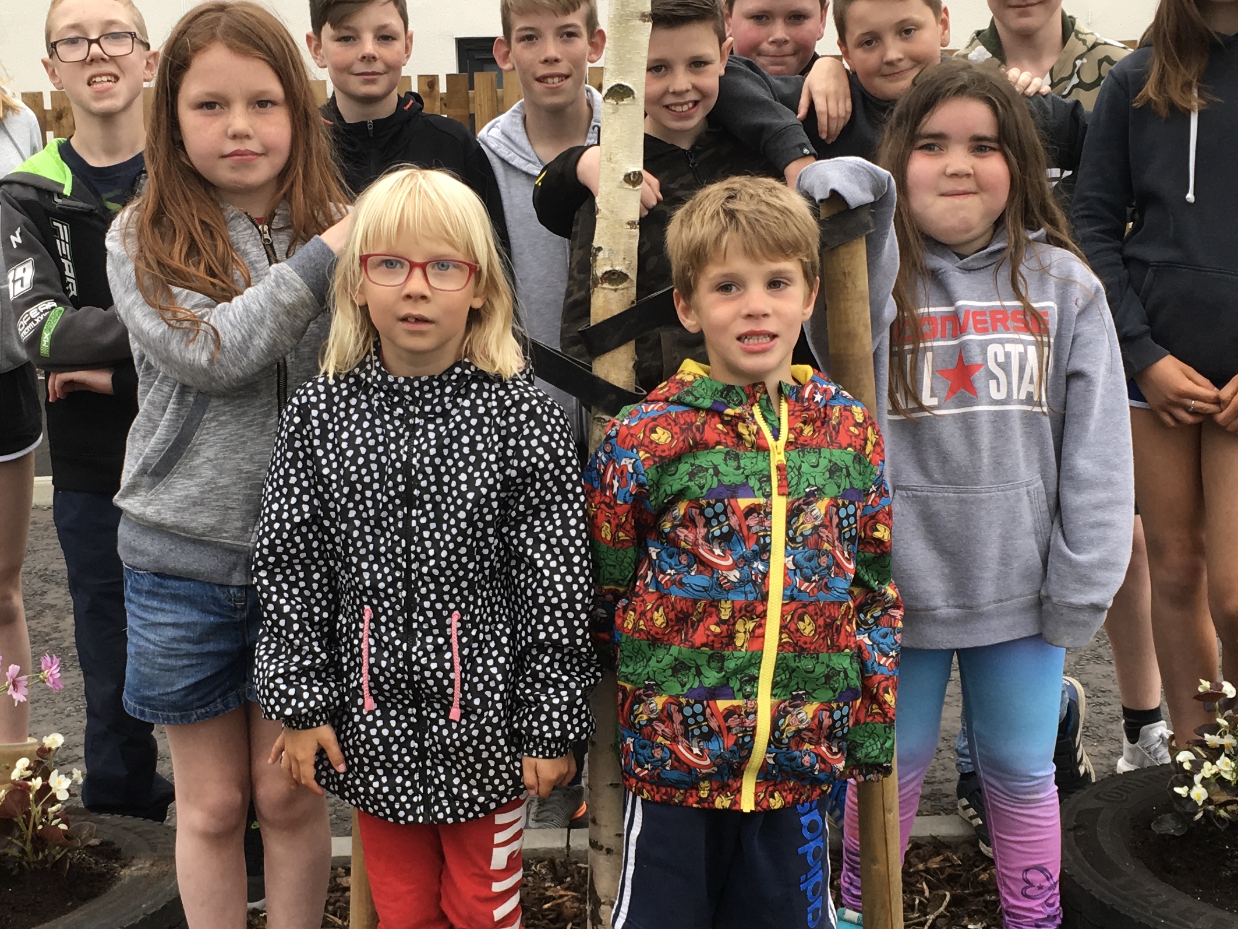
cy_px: 511
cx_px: 547
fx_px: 1967
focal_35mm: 55
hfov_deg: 34.9
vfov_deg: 26.5
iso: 25
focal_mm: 4.15
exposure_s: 1/100
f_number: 2.2
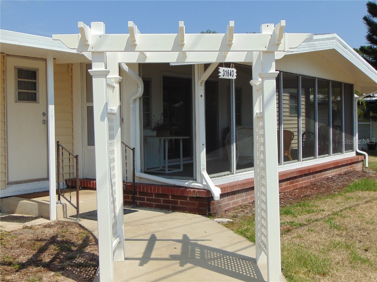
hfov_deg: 38.2
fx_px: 545
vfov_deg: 29.1
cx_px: 188
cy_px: 141
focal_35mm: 50
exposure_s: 1/320
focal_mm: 9
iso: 80
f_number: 9
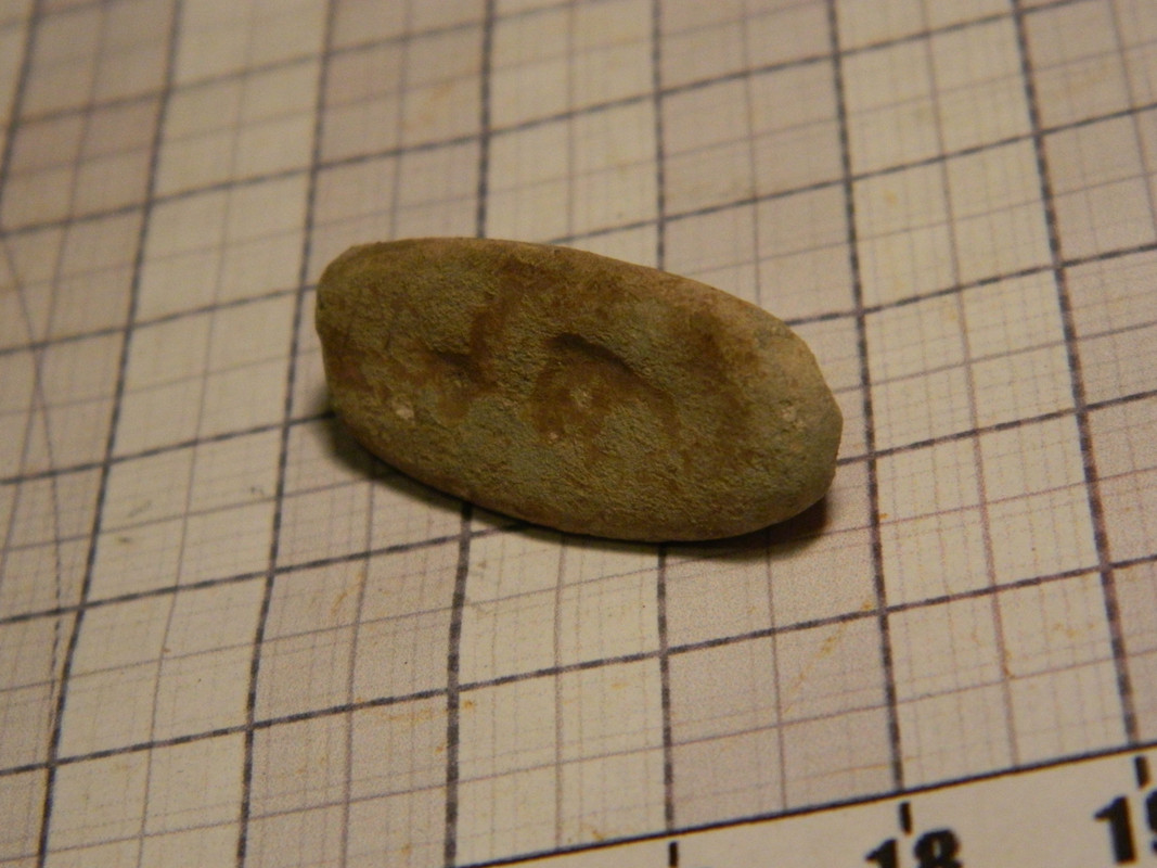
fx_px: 2807
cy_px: 434
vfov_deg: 17.6
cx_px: 578
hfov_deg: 23.3
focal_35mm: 84
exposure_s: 1/80
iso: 400
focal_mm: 15.1
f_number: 4.2
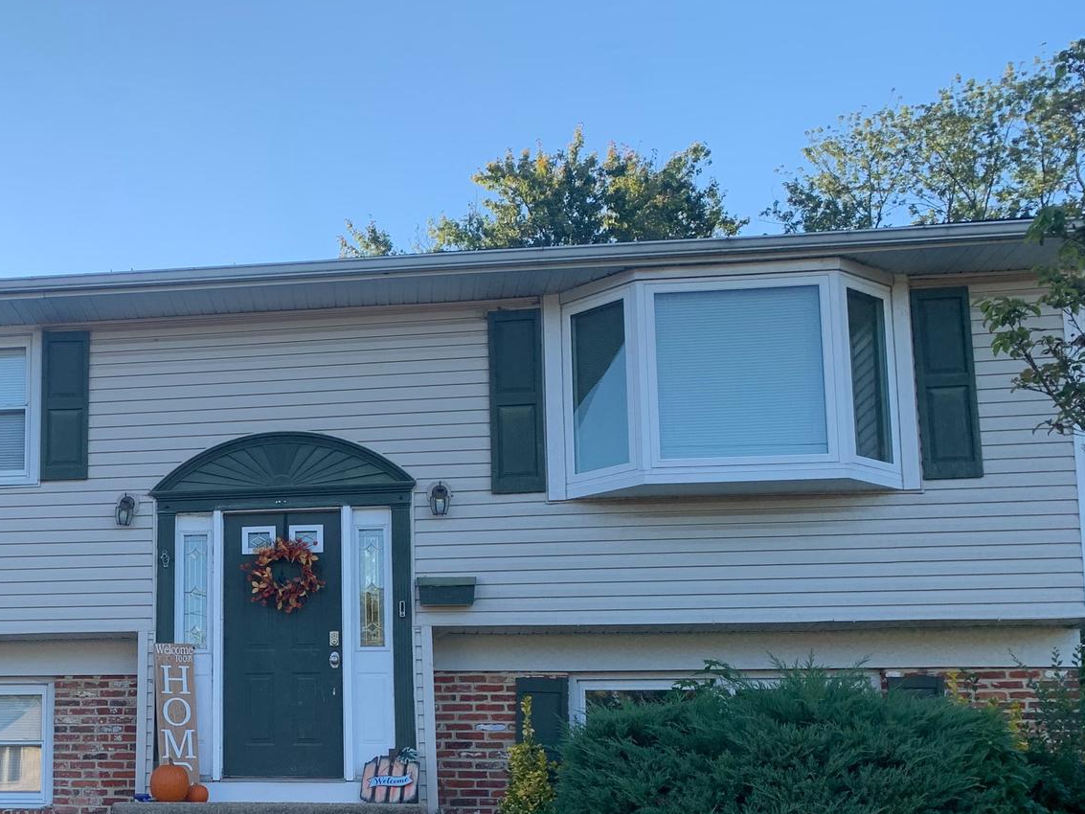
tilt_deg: +7.6
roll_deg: -0.7
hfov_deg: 38.2
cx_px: 145
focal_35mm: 47
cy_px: 638
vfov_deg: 30.2
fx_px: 1473
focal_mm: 4.25
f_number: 1.8
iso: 25
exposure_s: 1/737
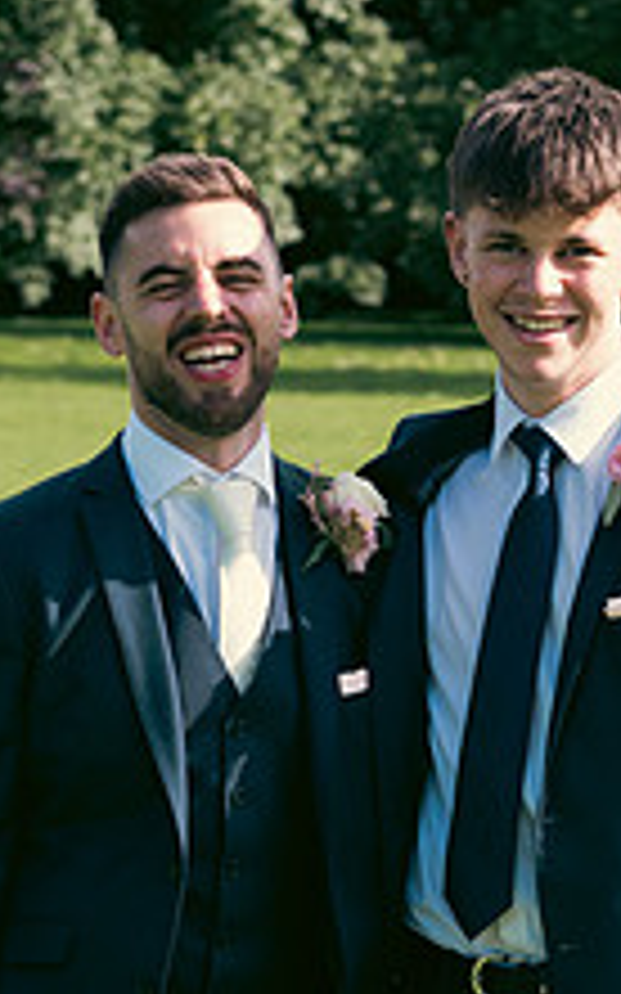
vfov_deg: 12.6
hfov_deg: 7.9
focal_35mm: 166
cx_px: 392
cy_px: 681
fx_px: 4498
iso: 200
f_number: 5
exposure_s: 1/640
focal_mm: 62
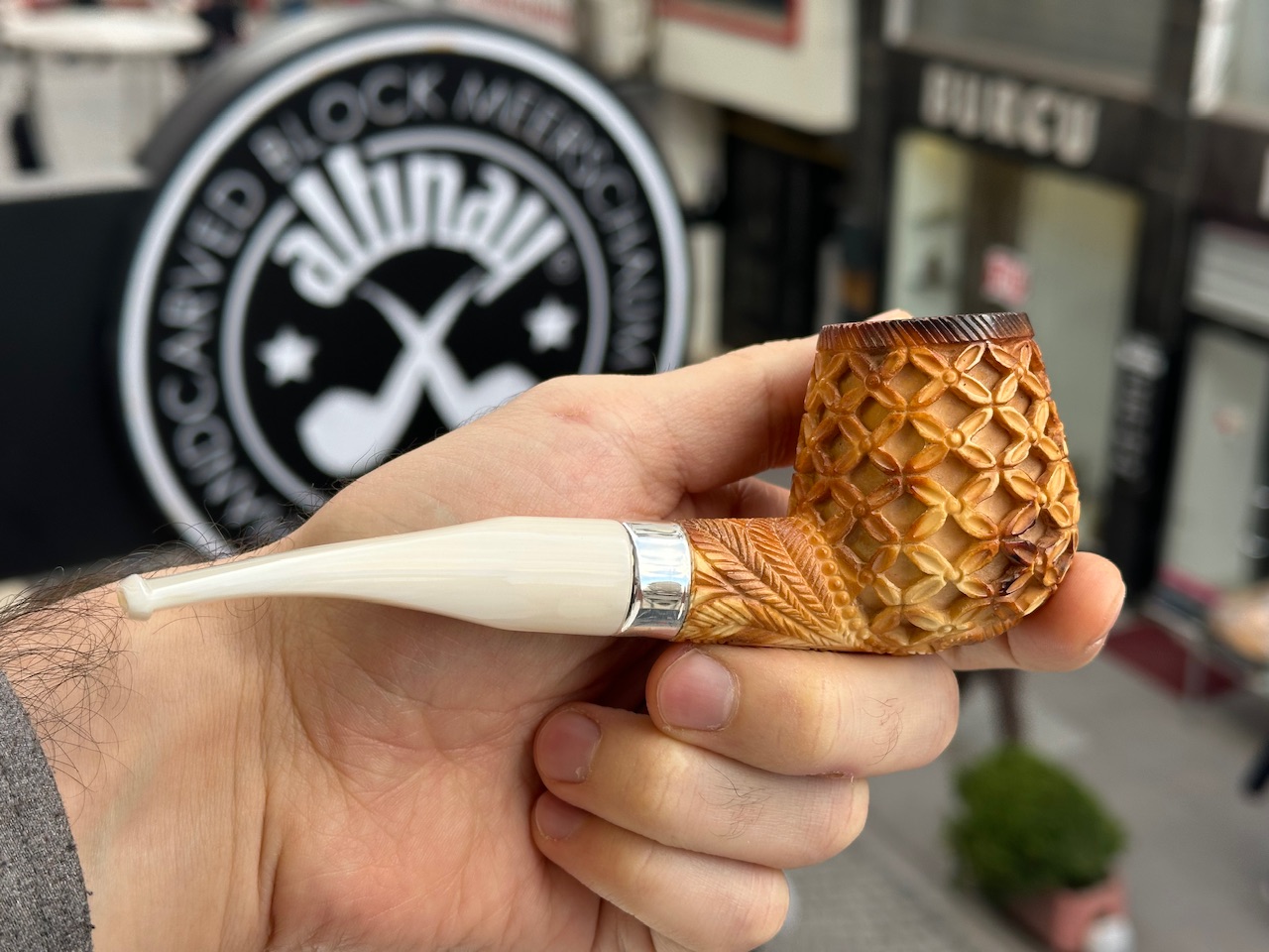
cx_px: 634
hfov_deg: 39.7
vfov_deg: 30.3
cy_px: 476
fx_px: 1760
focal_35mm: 48
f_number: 1.78
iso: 64
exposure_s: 1/240
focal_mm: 6.86
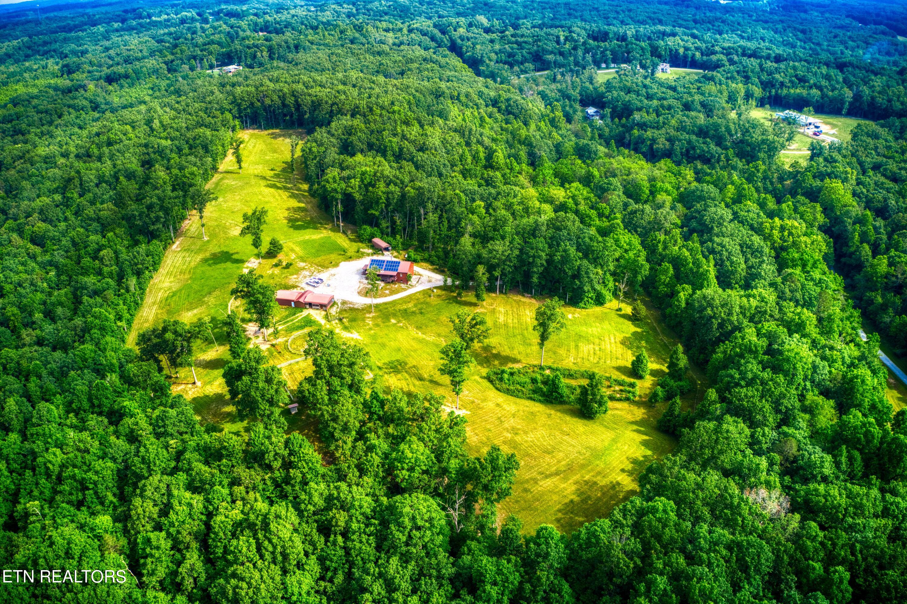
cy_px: 302
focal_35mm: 28
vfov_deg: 46.4
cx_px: 454
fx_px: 705
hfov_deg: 65.5
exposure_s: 1/40
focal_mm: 10.26
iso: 100
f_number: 4.5
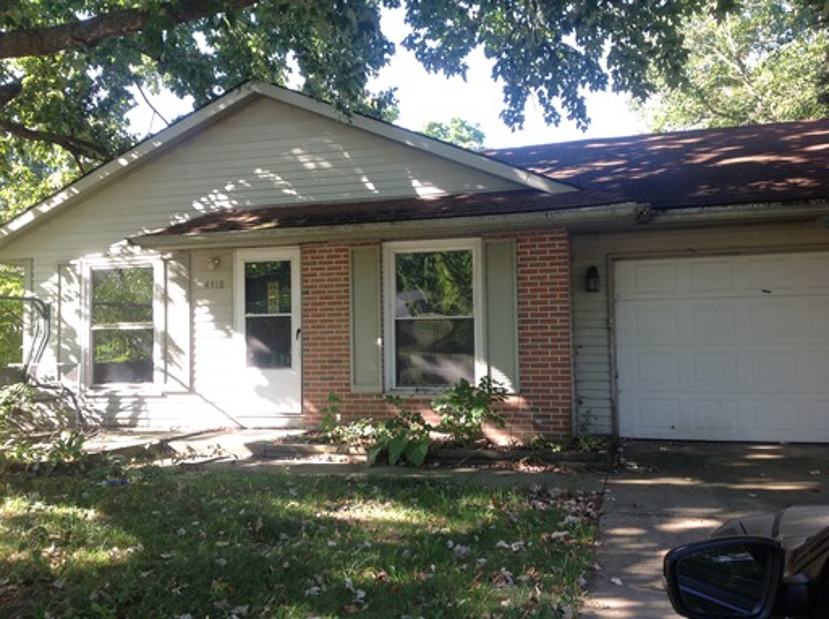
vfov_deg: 40.6
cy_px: 310
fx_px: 837
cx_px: 414
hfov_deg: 52.7
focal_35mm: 35
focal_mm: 4.28
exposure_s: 1/124
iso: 50
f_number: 2.4
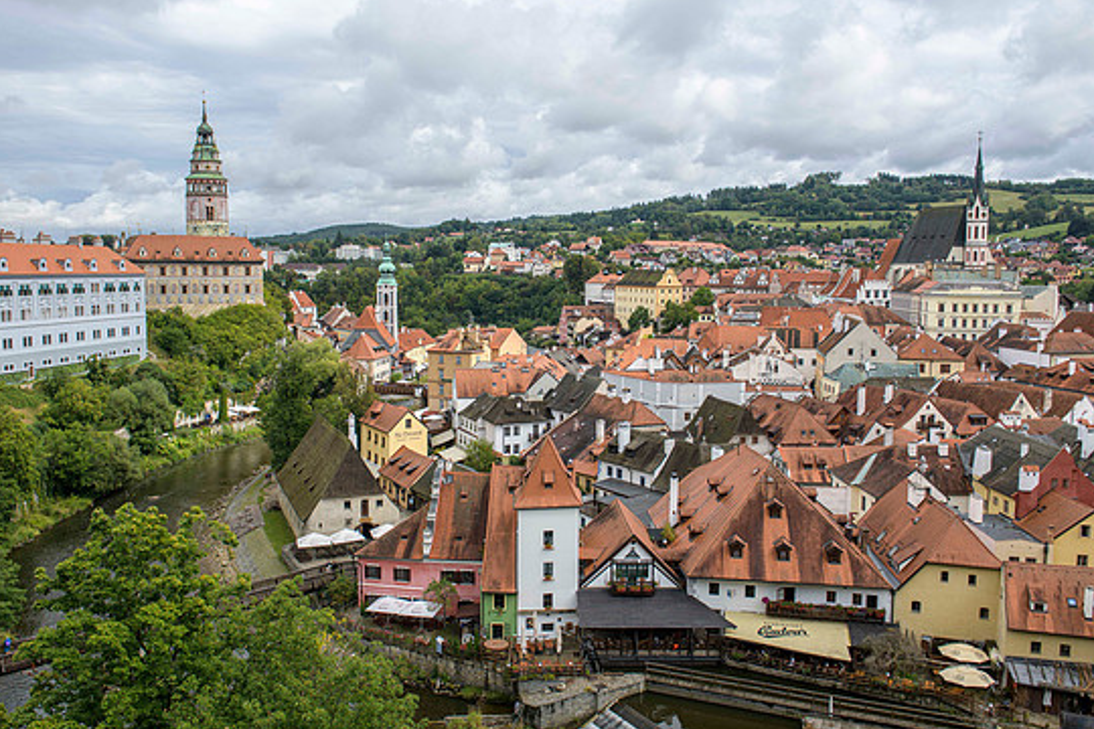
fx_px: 912
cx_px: 529
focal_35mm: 30
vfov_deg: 43.6
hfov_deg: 61.9
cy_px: 362
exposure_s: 1/250
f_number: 6.3
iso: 64
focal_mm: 27
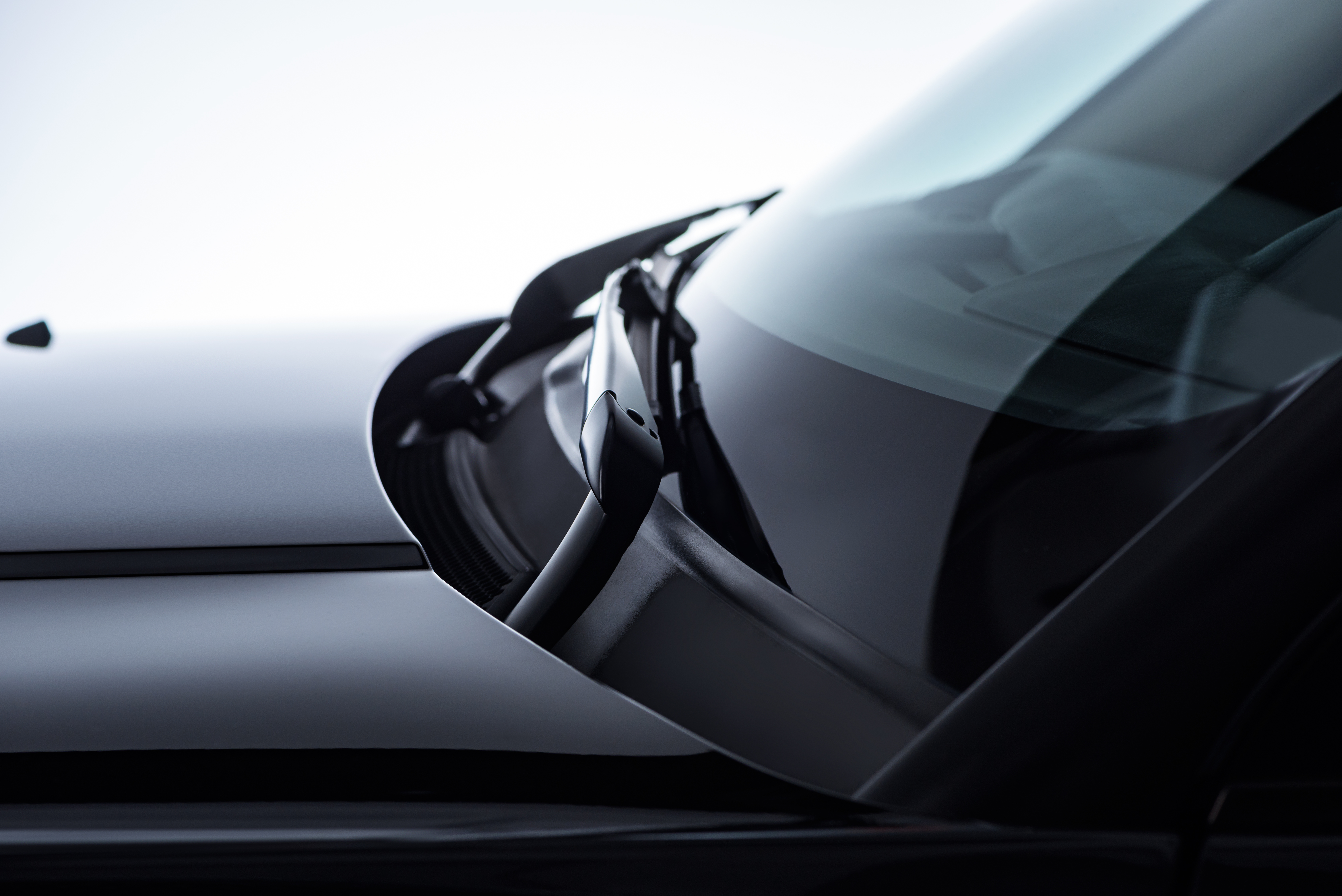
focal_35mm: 105
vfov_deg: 13.1
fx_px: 3915
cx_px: 671
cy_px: 448
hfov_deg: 19.5
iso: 160
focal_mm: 105
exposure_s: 1/160
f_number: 9
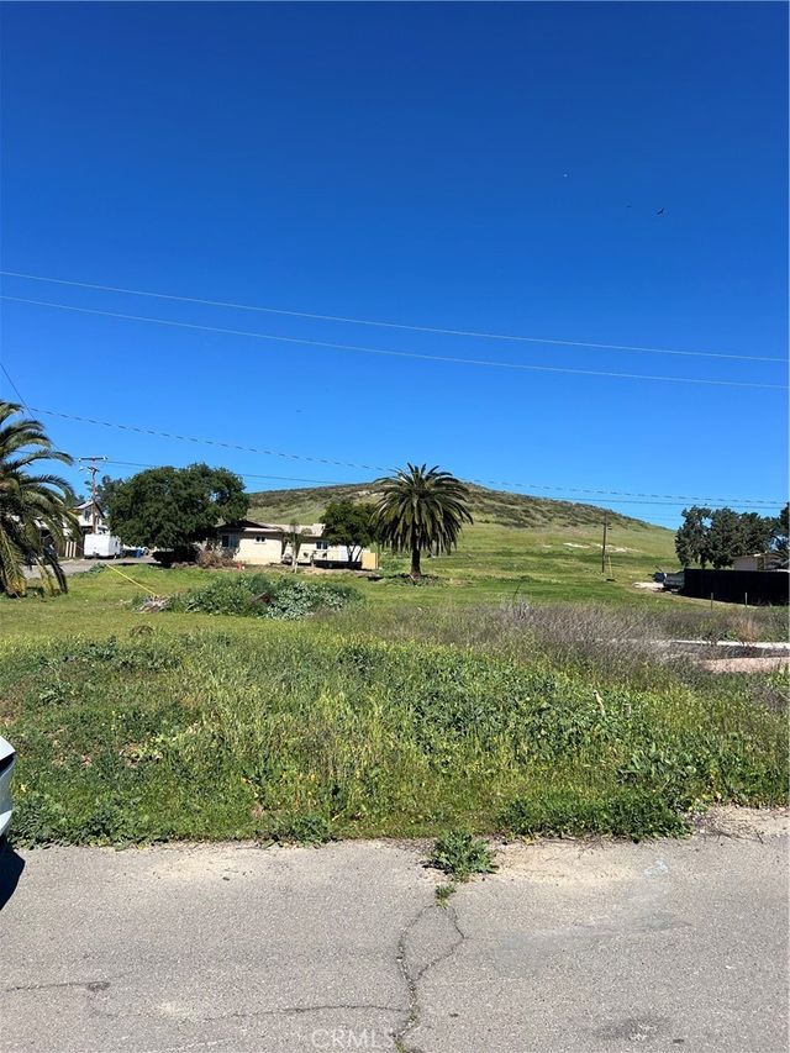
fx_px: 791
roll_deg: +0.5
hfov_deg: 53.1
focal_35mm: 26
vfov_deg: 67.3
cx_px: 395
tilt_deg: +6.4
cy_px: 526
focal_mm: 5.7
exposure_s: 1/4630
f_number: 1.5
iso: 50
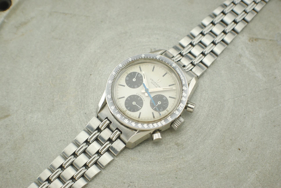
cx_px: 140
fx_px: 610
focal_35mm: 78
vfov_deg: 17.5
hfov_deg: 26.0
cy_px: 94
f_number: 5.6
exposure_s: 1/200
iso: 400
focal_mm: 52
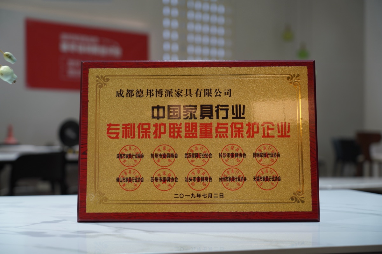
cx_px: 191
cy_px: 127
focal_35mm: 68
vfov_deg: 20.0
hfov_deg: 29.7
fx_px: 721
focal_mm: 68
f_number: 4
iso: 250
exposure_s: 1/80
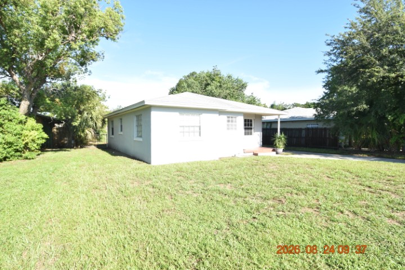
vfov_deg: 67.4
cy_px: 135
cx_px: 202
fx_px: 202
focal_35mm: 18
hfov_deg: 90.0
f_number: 8
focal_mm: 12
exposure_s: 1/250
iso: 200
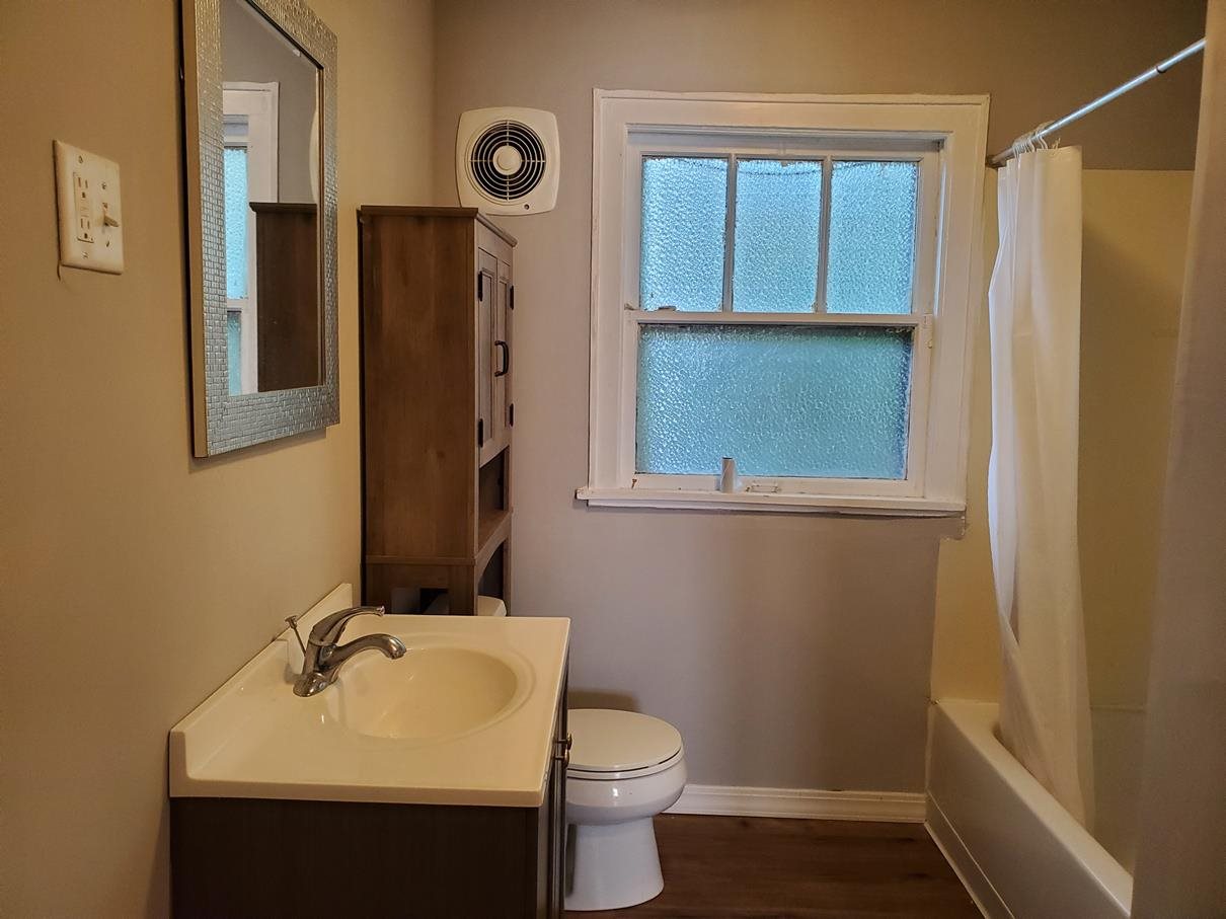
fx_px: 921
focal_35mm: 26
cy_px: 460
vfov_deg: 53.0
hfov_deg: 67.3
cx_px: 613
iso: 320
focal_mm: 4.3
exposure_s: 1/120
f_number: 2.4
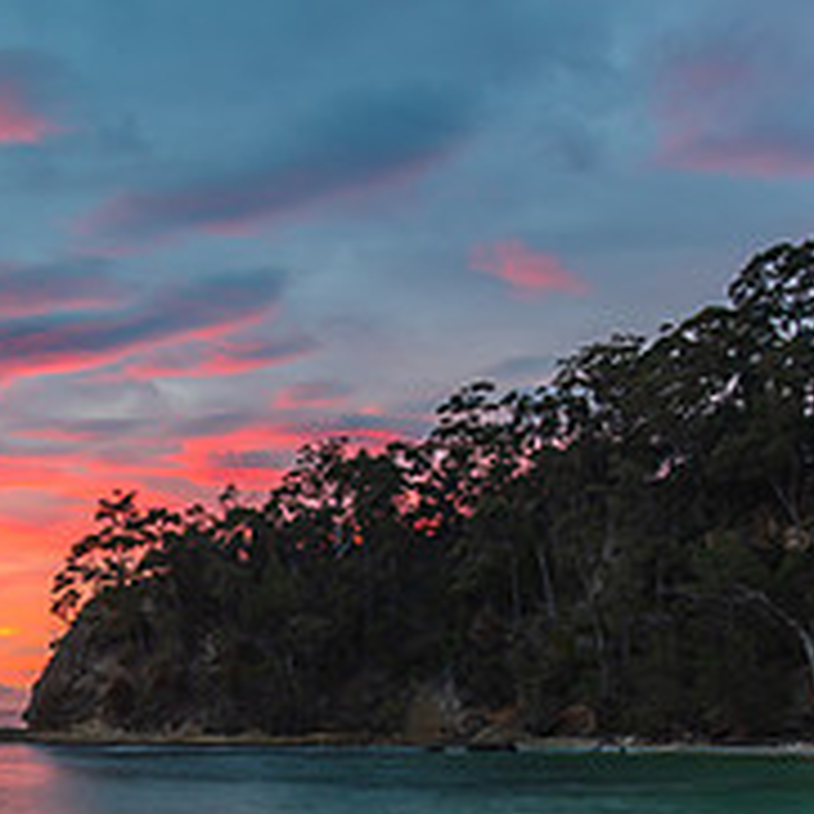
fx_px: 1756
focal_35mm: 66
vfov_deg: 25.1
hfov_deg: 24.1
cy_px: 780
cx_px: -126
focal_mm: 24
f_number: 8
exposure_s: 4
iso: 200
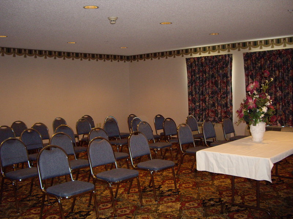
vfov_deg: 37.7
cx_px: 146
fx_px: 322
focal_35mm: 38
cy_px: 110
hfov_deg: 49.0
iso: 400
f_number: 2.8
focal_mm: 7.9
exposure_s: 1/40
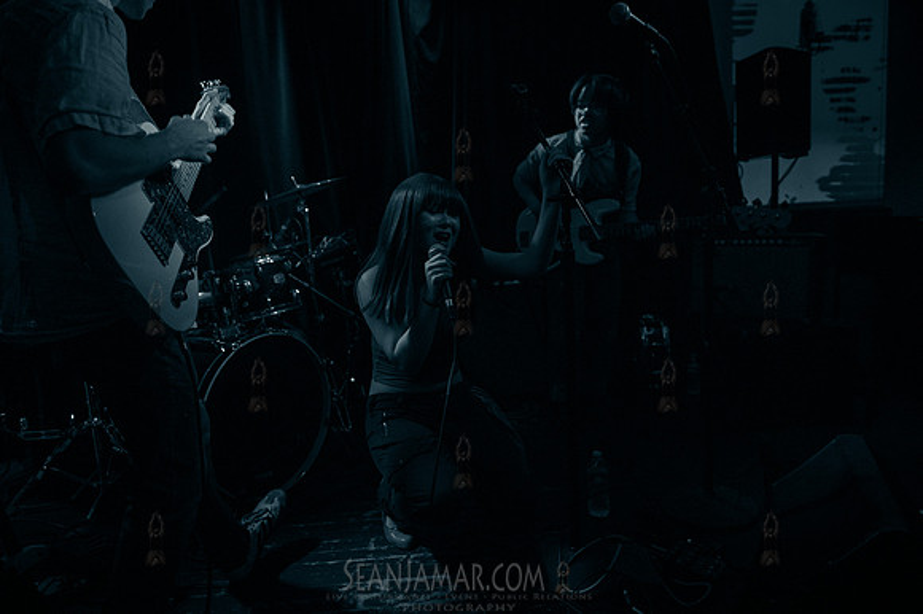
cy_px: 307
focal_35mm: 24
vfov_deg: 53.1
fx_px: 615
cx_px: 462
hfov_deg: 73.8
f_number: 3.5
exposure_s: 1/320
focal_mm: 24
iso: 8000
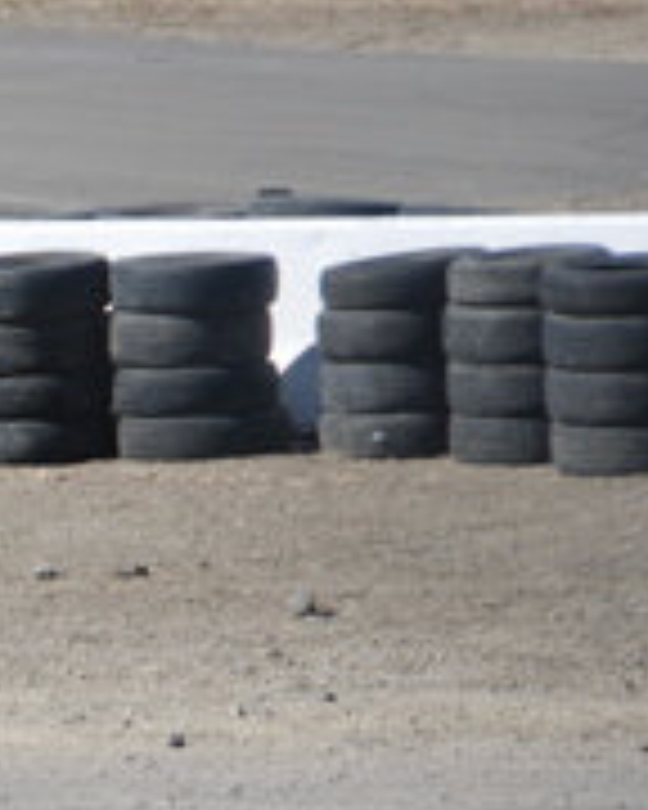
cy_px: 954
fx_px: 11427
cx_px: -529
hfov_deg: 3.2
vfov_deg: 4.1
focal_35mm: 477
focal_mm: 95
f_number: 5.6
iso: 125
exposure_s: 1/500
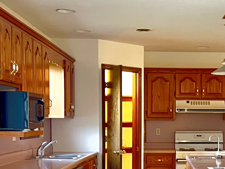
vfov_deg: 16.8
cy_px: 139
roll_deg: -0.2
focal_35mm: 87
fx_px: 566
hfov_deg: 22.2
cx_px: 183
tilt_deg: -3.2
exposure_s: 1/30
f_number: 1.5
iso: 640
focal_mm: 5.7
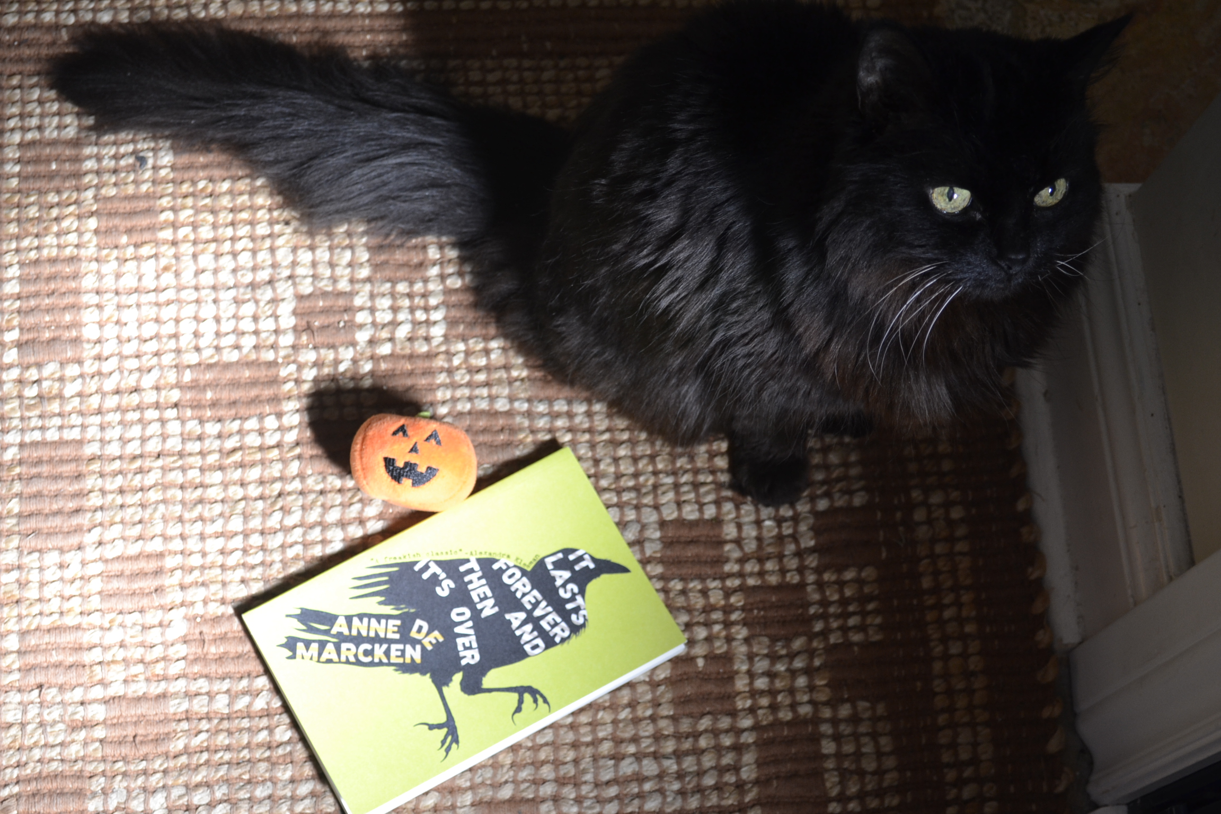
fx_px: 2238
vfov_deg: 20.6
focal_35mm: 66
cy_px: 407
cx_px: 610
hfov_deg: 30.5
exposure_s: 1/25
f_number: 5.3
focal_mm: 44
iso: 400
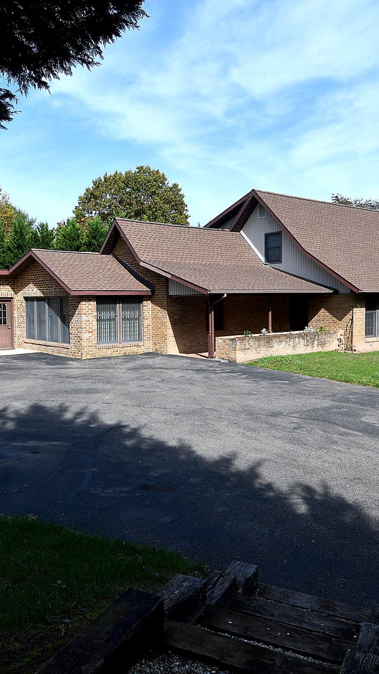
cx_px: 177
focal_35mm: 29
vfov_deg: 66.1
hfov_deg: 40.2
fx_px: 518
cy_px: 333
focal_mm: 12
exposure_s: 1/320
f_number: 9
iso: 100
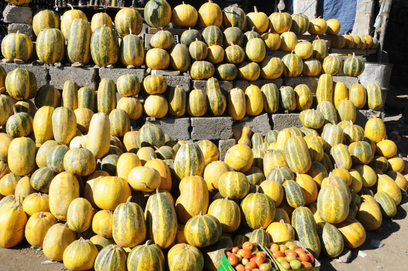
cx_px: 204
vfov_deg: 36.8
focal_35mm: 36
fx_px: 407
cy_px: 136
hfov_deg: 53.2
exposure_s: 1/1000
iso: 250
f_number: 7.1
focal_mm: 24
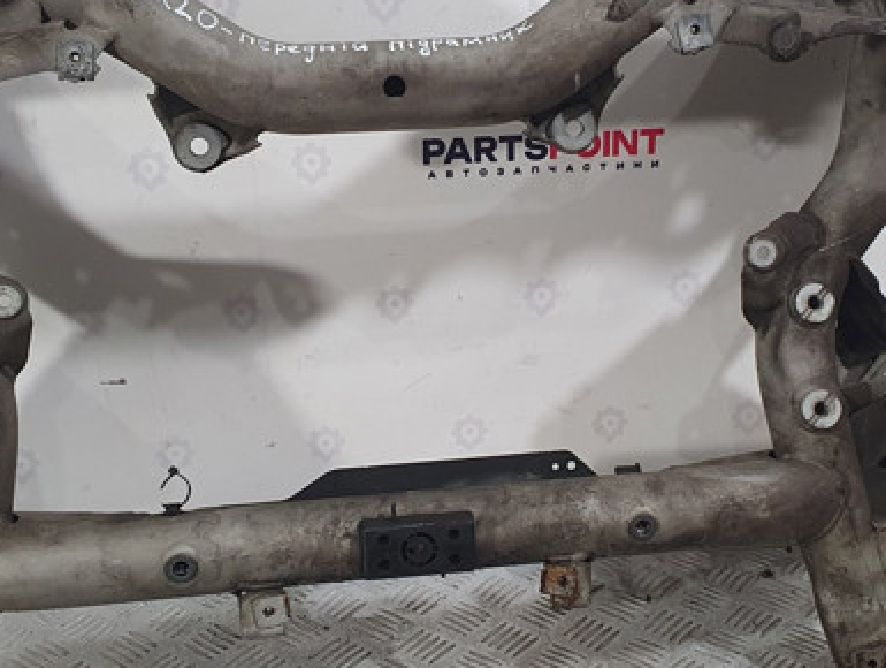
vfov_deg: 33.7
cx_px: 366
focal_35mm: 43
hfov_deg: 43.6
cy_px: 299
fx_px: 1102
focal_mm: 4.32
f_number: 2.4
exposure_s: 1/50
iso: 200
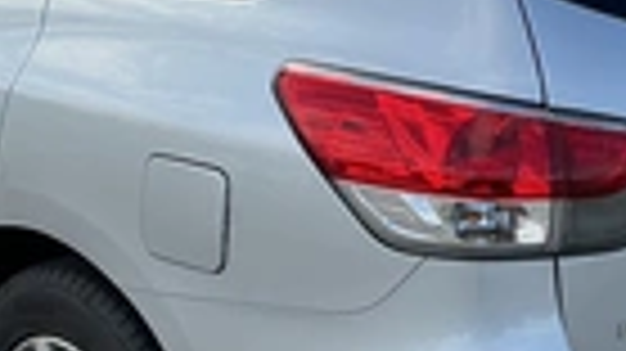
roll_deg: -1.1
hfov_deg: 24.2
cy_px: 184
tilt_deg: -13.8
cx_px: 279
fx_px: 1460
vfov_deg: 13.7
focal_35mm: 88
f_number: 1.8
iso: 25
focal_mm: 3
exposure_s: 1/1195
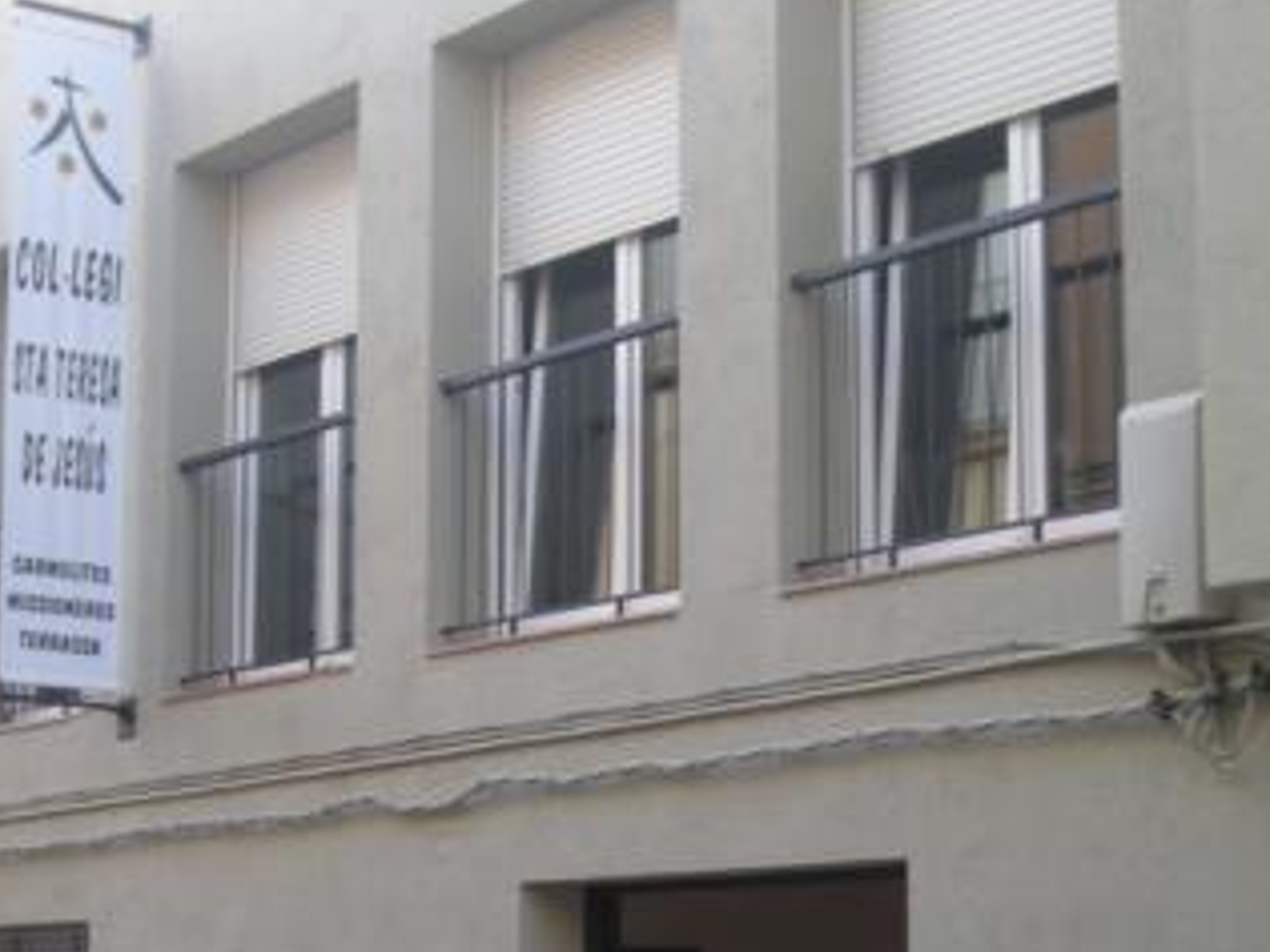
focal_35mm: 75
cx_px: 663
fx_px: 2752
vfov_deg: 19.3
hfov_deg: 26.0
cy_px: 848
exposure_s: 1/87.5
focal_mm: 7.9
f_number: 2.8
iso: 64
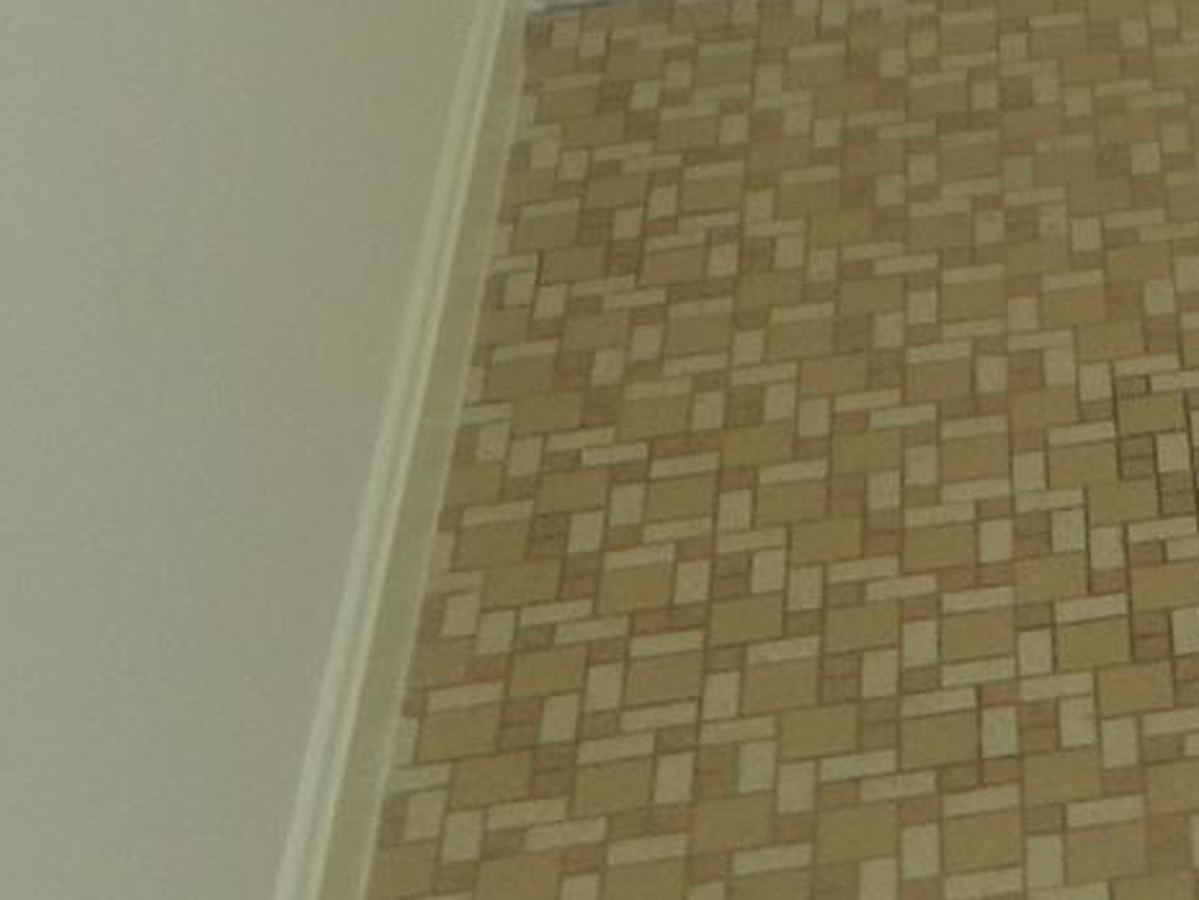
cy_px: -686
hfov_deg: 16.7
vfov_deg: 12.4
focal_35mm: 110
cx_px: 1648
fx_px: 3811
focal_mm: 4.5
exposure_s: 1/40
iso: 80
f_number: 3.1
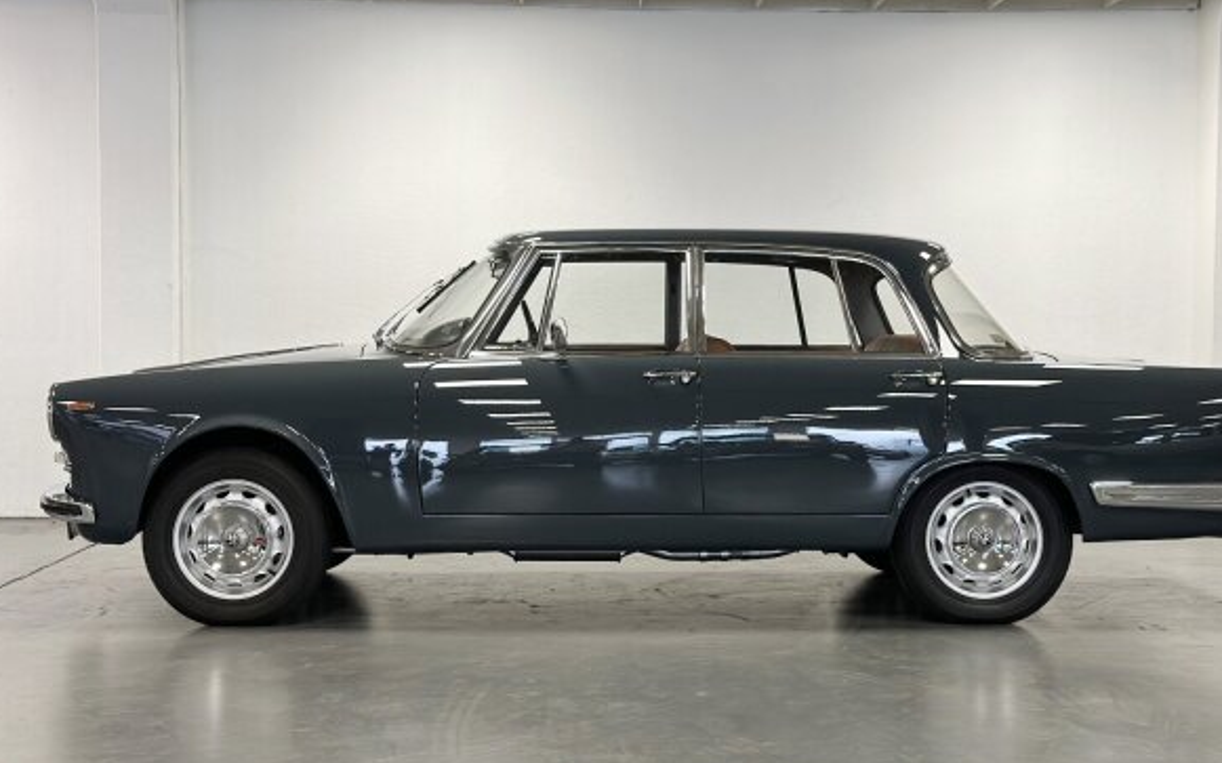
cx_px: 658
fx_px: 1865
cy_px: 385
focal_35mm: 56
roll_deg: -0.3
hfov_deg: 36.3
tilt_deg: -2.5
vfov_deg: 23.1
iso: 160
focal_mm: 6.86
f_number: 1.78
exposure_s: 1/100
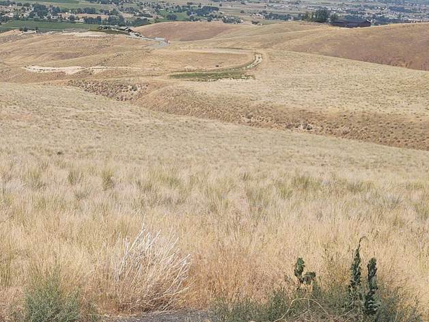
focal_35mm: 55
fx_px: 682
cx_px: 76
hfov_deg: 33.7
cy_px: 68
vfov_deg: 26.1
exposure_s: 1/5168
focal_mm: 4.75
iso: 100
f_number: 1.7
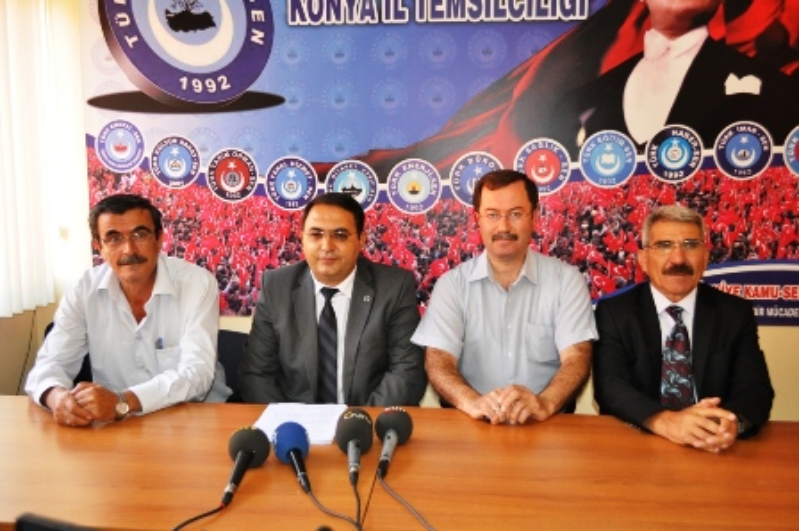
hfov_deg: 57.3
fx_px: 732
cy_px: 266
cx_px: 400
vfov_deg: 39.9
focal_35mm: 33
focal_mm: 22
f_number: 4
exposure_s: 1/60
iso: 800
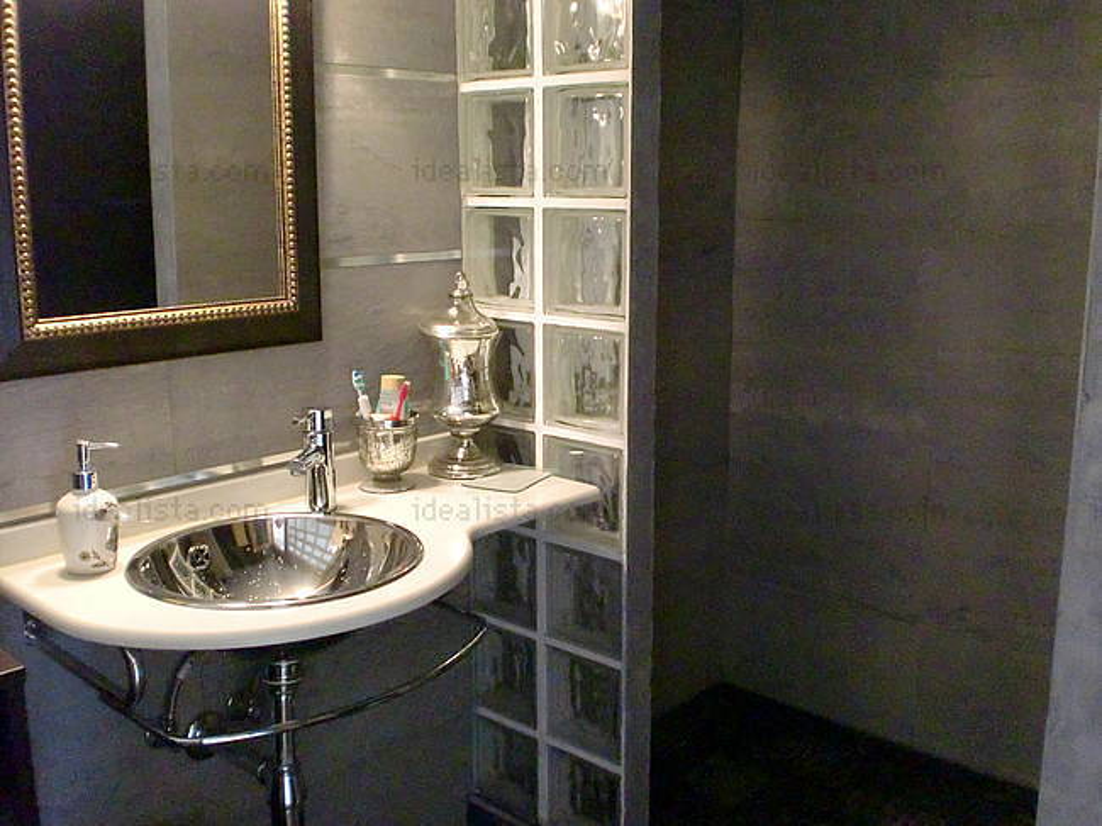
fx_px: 1114
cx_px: 551
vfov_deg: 40.7
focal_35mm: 35
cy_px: 413
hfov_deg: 52.6
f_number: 3.1
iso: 1000
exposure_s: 1/60
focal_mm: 6.3
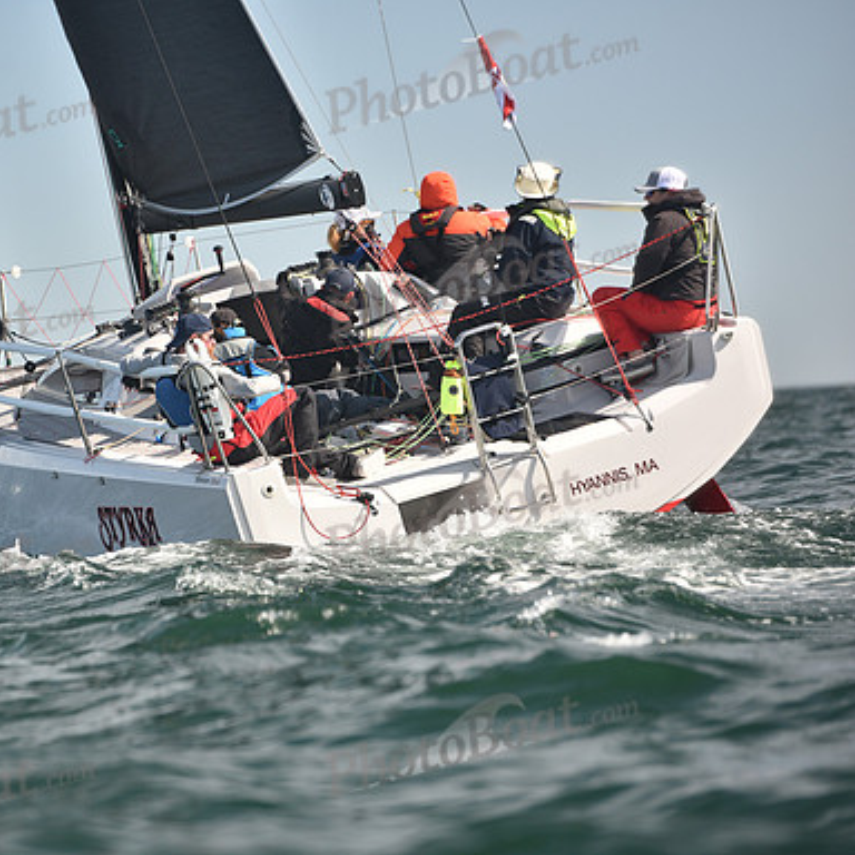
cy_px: 429
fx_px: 6818
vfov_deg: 7.2
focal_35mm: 244
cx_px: 212
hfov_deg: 7.2
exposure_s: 1/640
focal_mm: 190
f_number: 4.5
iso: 250
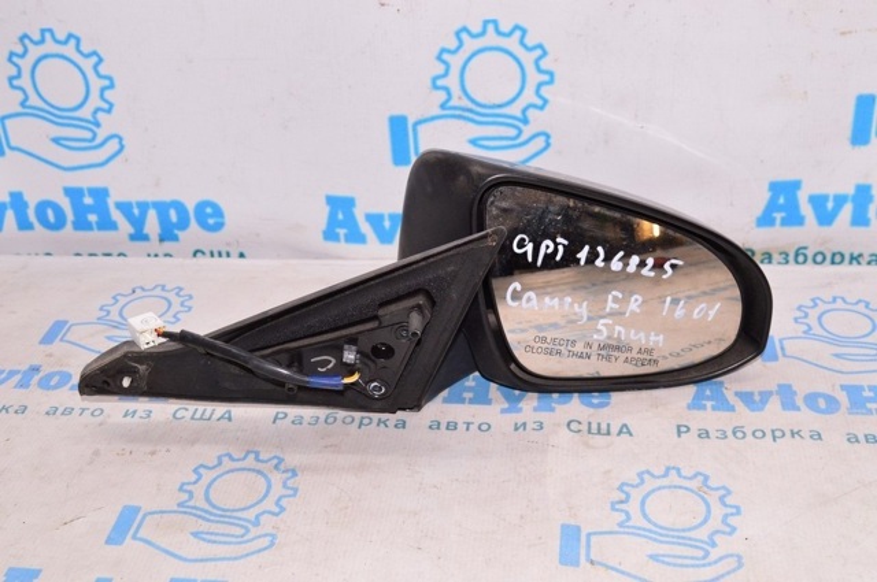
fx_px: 1168
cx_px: 438
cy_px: 291
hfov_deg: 41.2
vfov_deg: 28.0
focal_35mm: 48
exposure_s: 1/200
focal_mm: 32
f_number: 8
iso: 1600
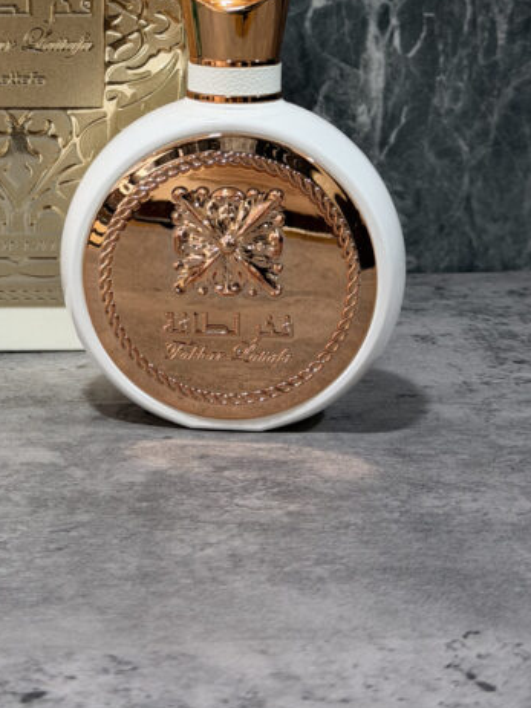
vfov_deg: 23.2
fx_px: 1698
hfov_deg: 17.6
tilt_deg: -9.3
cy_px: 128
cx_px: 86
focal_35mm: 83
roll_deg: -0.3
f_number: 1.78
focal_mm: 6.76
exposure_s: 1/40
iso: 250
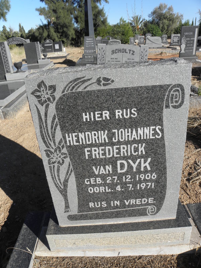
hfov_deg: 53.1
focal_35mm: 26
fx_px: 201
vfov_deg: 67.3
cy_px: 134
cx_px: 100
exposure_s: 1/200
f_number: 5.6
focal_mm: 4.6
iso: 64
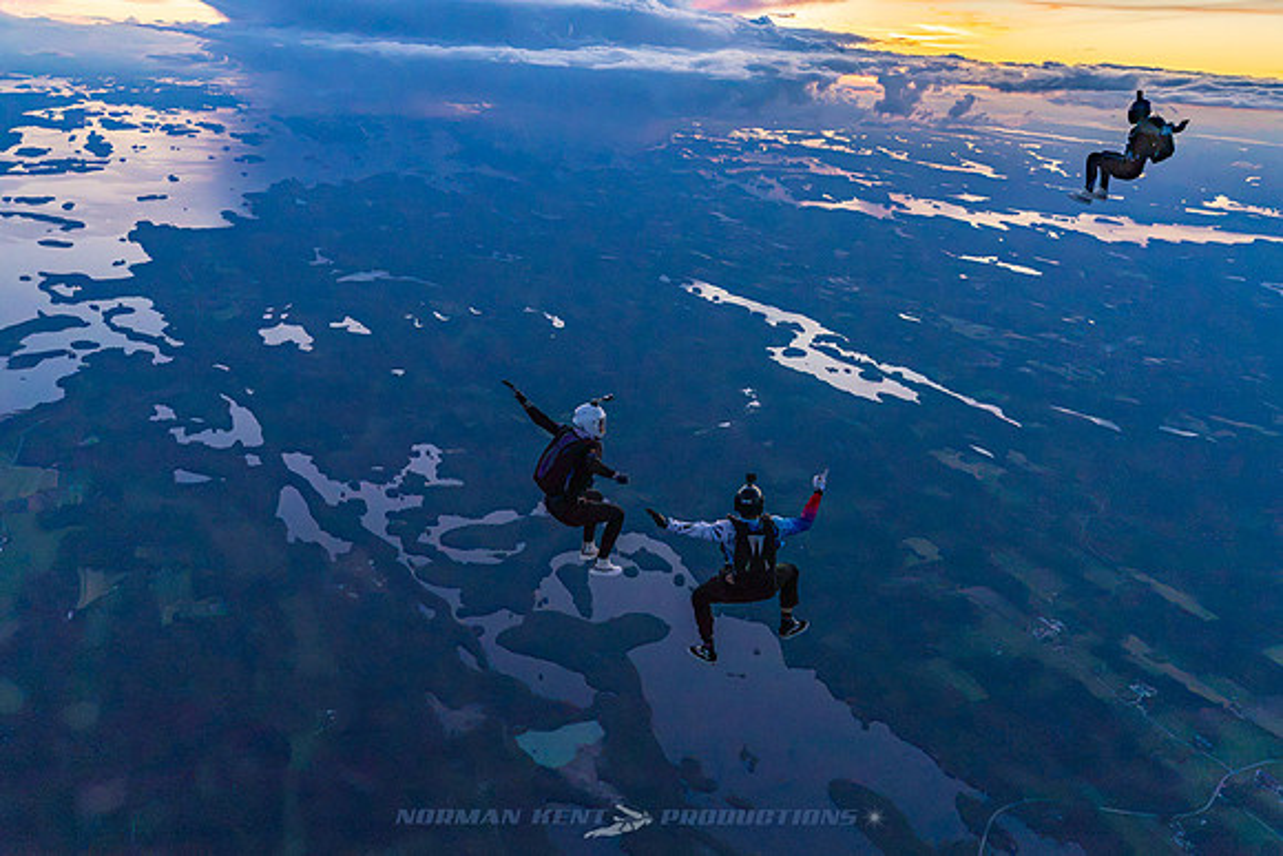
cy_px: 428
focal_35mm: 28
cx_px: 642
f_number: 4
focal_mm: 28
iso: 1000
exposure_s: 1/2000
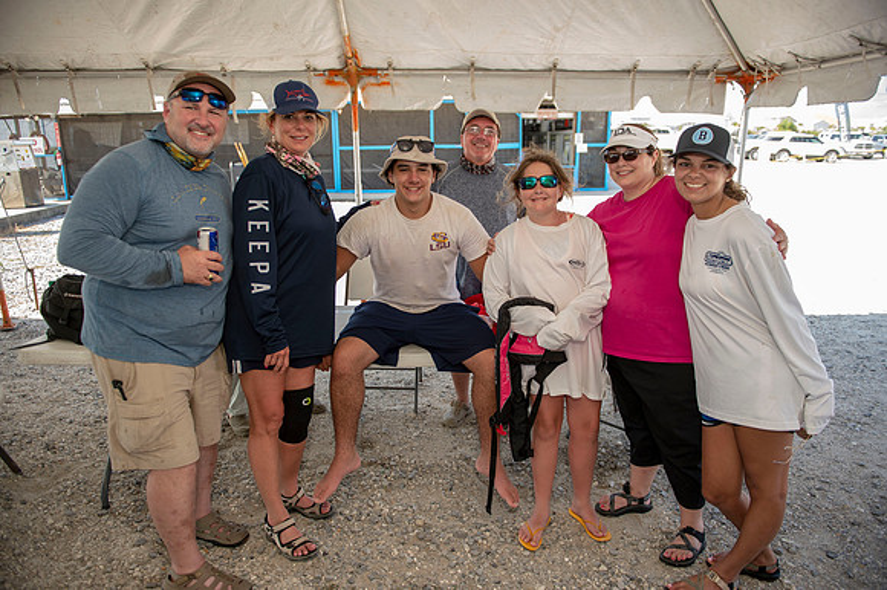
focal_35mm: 24
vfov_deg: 53.1
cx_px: 444
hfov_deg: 73.8
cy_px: 295
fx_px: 591
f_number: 3.2
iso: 50
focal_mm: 24
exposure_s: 1/125
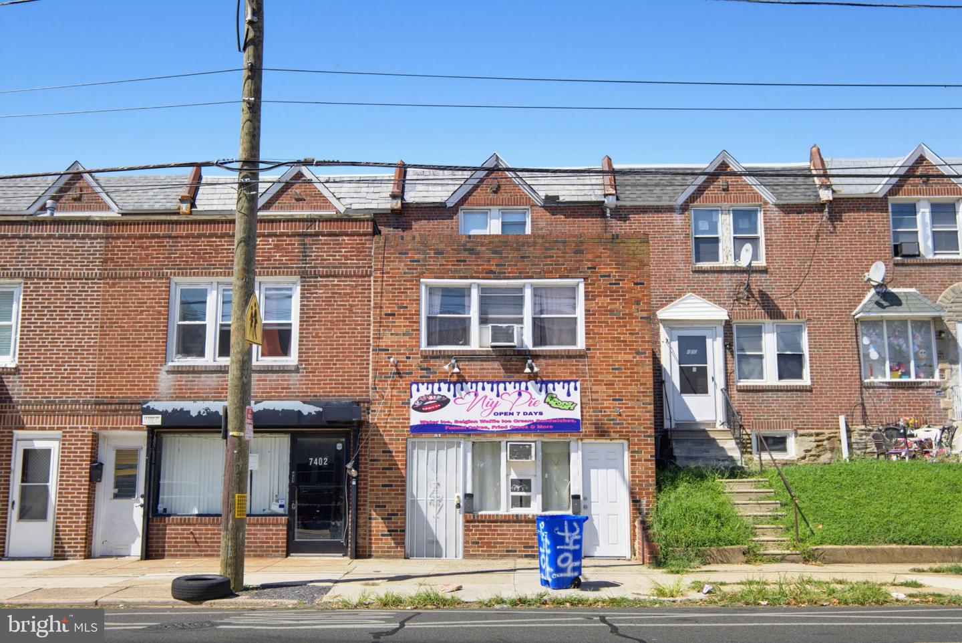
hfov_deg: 53.1
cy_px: 322
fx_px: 963
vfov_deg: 36.9
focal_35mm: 36
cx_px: 481
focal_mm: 24
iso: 250
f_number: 8
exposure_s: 1/140
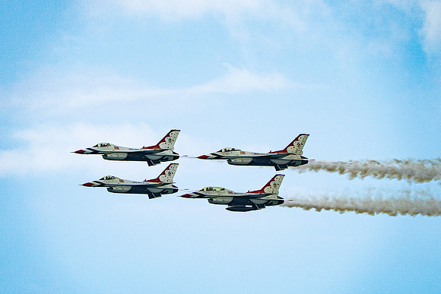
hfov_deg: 3.1
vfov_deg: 2.1
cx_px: 214
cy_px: 157
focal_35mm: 661
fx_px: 8097
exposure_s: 1/1250
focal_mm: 400
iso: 640
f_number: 9
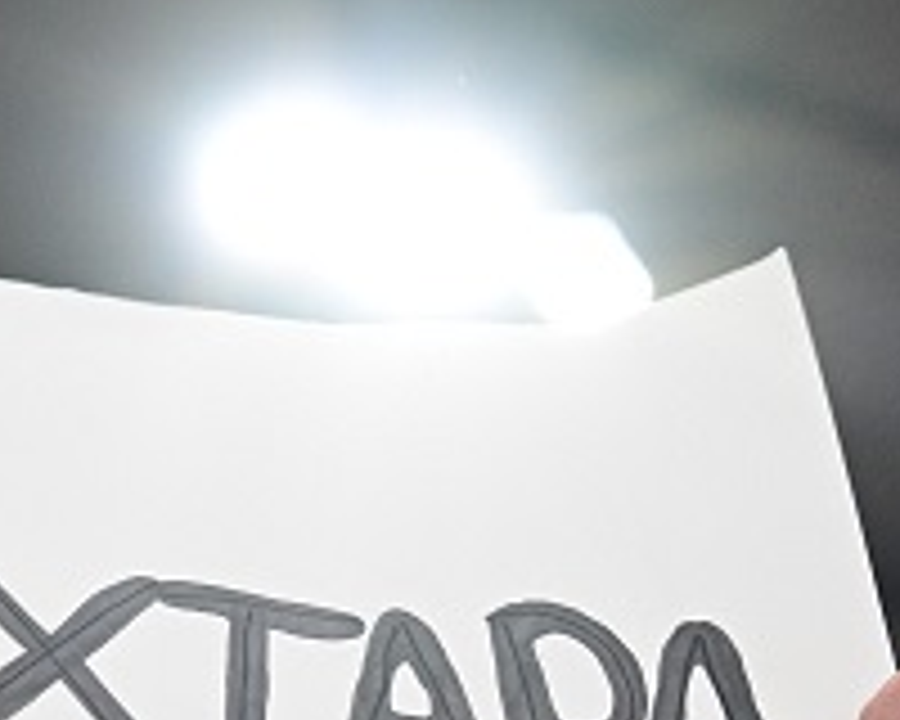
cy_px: 472
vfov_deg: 10.4
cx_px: -148
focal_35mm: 148
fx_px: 3942
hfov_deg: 12.7
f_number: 2
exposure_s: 1/1250
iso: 1600
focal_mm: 35
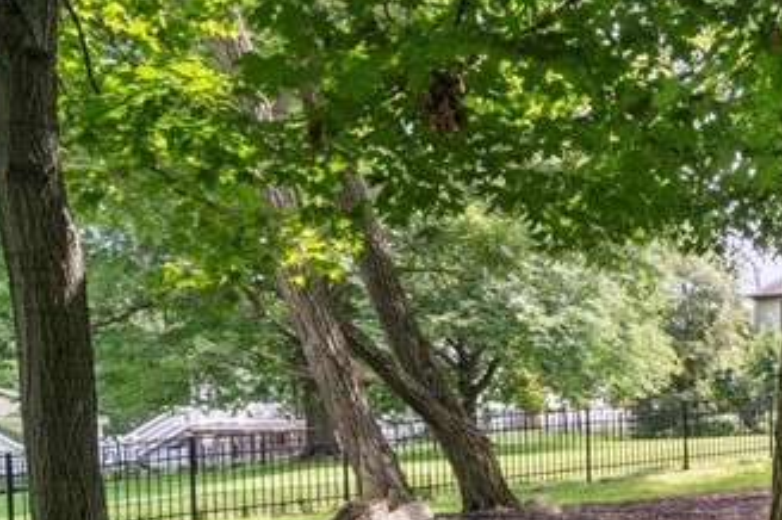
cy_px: 497
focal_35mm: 53
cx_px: 1228
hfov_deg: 25.7
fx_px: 1150
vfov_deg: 24.5
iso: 250
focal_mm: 16
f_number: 8
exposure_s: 1/20
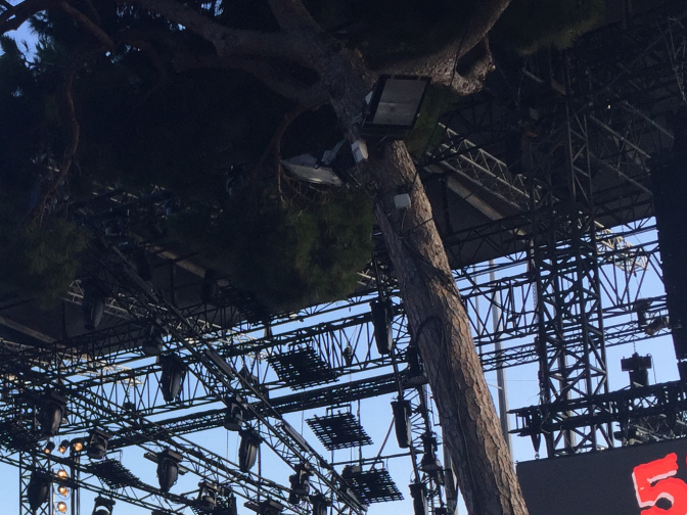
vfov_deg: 20.9
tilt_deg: +12.5
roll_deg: -0.7
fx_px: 1369
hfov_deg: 27.2
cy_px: 459
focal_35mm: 69
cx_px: 71
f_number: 2.2
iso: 32
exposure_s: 1/760
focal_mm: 4.15
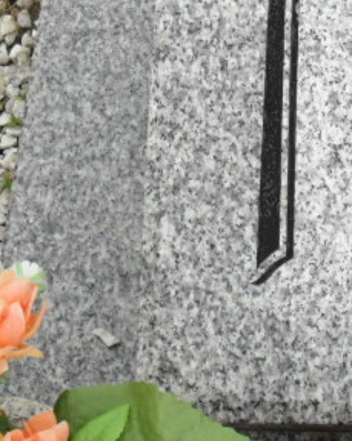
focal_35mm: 122
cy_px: 250
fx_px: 1591
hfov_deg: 12.3
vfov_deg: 15.8
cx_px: 421
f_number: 3.2
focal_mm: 6.3
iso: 100
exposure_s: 1/350
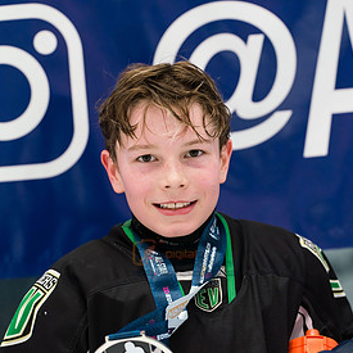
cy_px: 257
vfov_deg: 13.6
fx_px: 1477
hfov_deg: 13.6
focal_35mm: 128
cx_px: 187
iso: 2000
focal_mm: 92
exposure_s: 1/640
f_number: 3.5
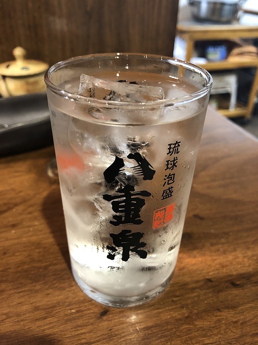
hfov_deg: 49.8
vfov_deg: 63.4
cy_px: 172
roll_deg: -2.4
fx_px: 278
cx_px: 129
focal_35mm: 28
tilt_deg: -32.8
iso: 100
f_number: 1.8
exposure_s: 1/13
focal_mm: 4
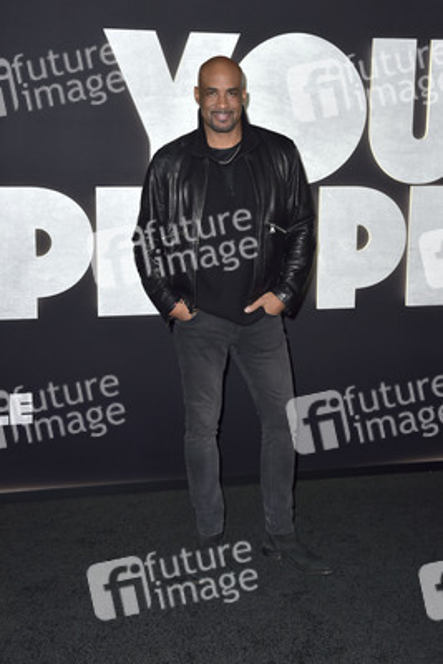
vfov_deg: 41.1
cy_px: 332
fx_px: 885
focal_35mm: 48
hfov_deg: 28.1
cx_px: 222
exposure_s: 1/250
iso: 500
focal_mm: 48
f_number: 6.3
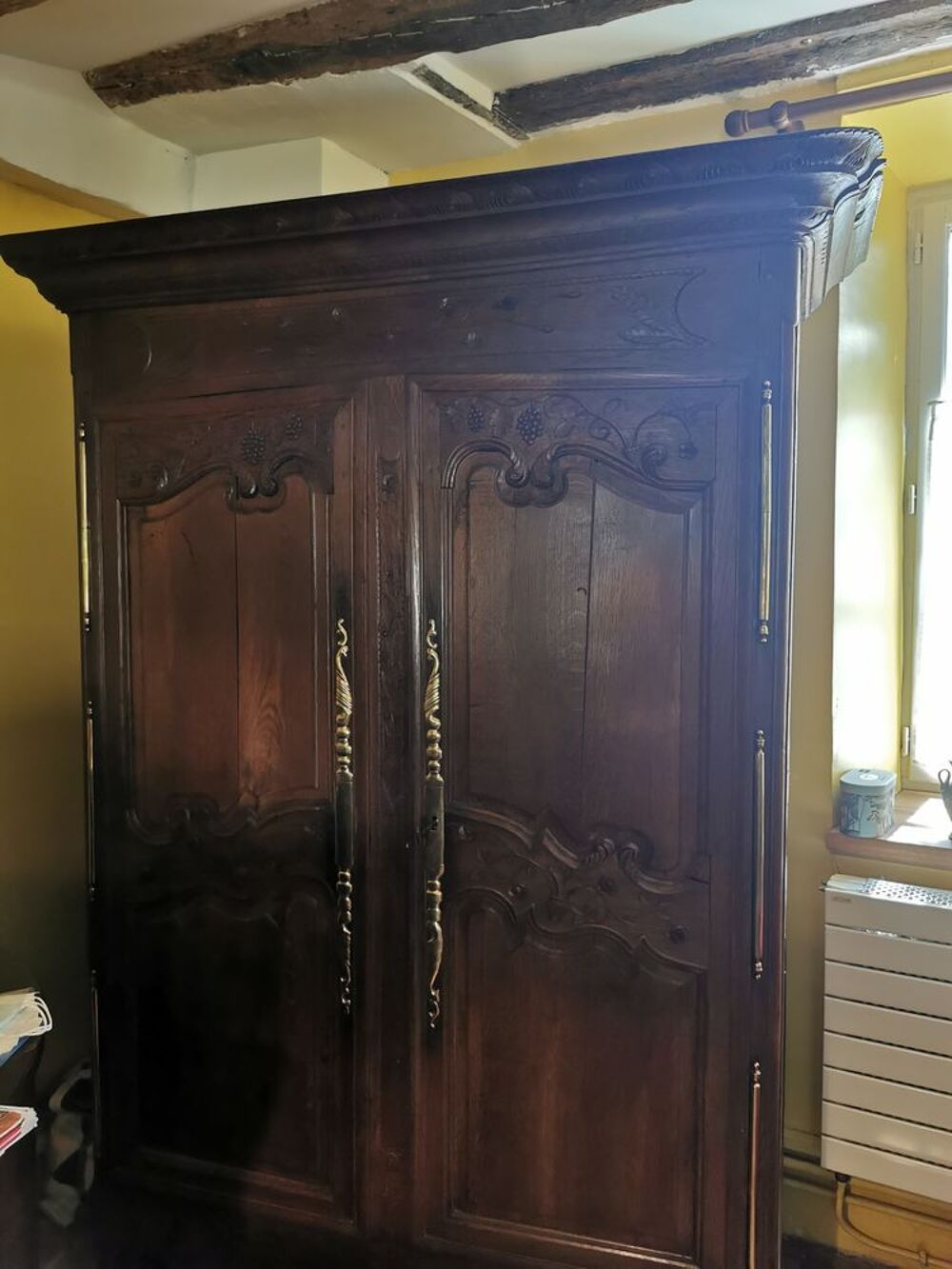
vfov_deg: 65.3
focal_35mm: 27
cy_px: 634
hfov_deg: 51.4
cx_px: 476
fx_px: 990
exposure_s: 1/100
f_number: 1.6
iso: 200
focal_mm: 5.56
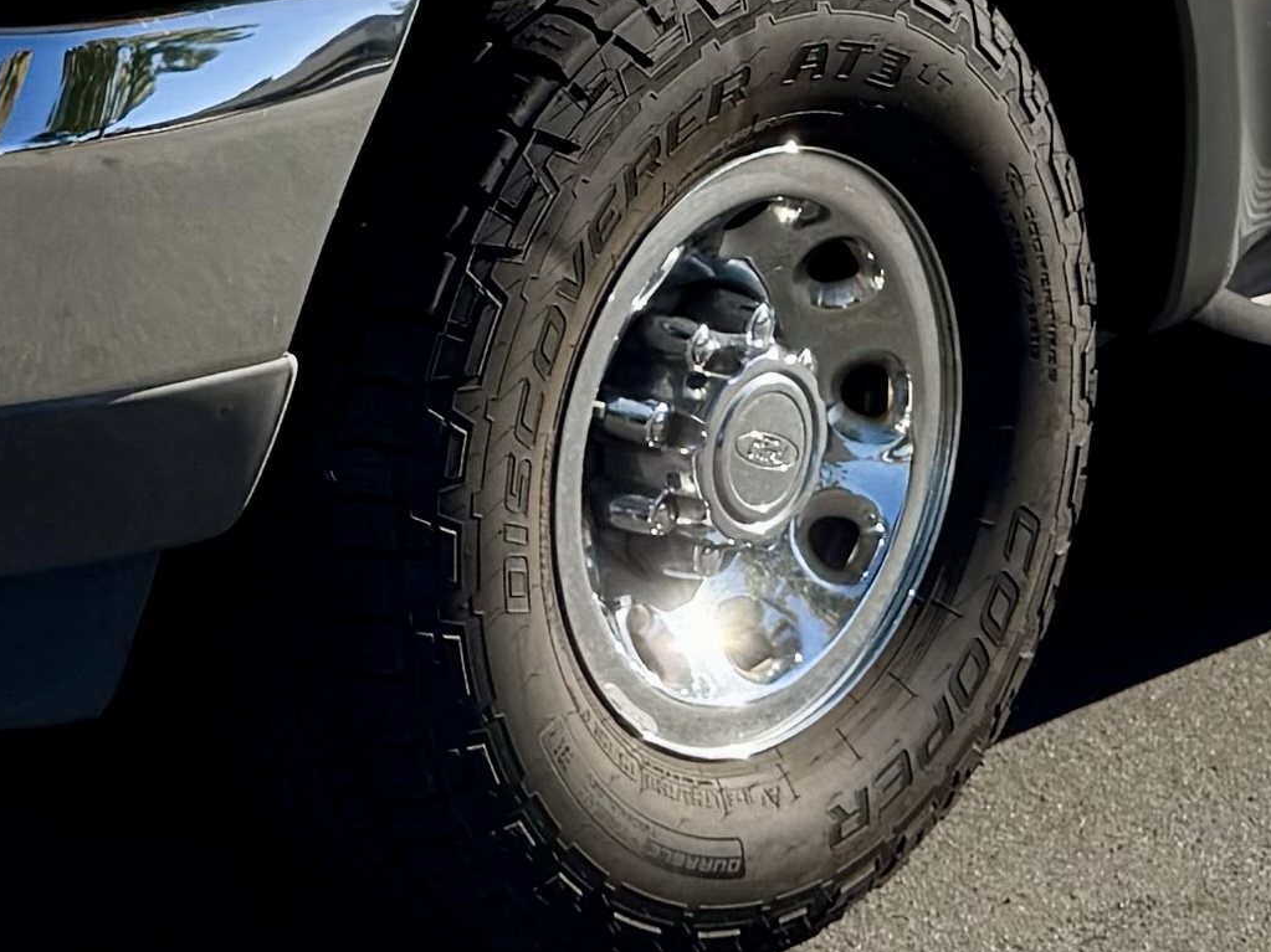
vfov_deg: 10.8
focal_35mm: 134
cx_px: 721
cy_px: -267
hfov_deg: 14.7
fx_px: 4920
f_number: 1.78
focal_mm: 6.76
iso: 80
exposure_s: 1/3802
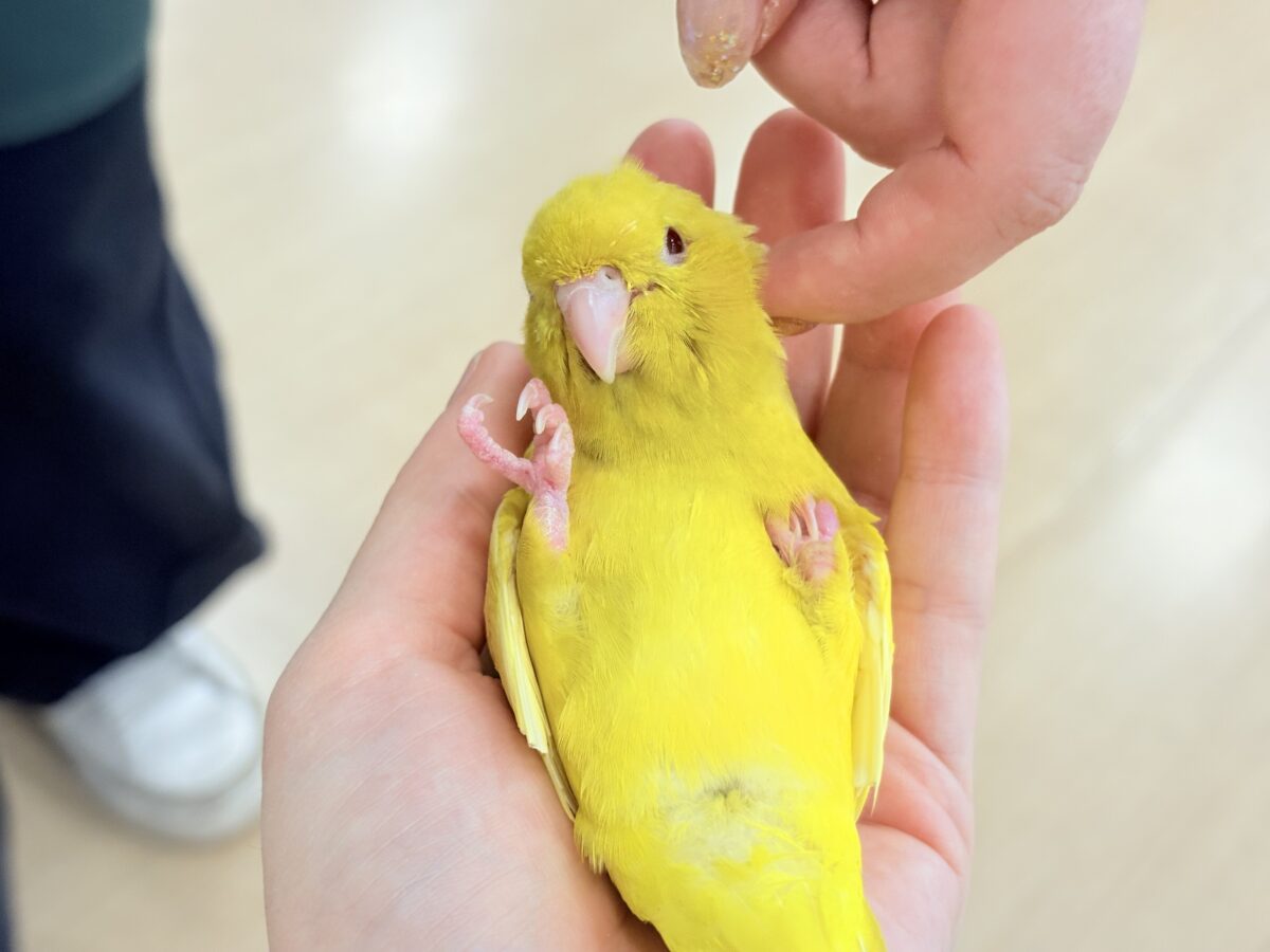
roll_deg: -4.3
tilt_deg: -41.1
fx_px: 1908
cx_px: 635
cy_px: 476
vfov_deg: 28.0
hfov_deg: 36.8
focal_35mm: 52
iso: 50
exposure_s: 1/50
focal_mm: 5.96
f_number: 1.6
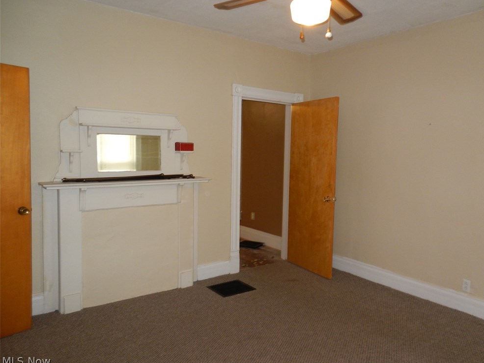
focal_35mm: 26
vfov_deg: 53.0
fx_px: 363
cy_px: 181
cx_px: 251
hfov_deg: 67.3
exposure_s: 1/30
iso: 250
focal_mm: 4.5
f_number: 3.2
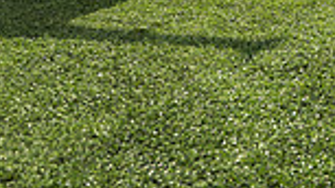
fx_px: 1012
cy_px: -295
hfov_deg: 18.8
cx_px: 142
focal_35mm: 114
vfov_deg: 9.3
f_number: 8
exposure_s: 1/250
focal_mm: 37
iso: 100
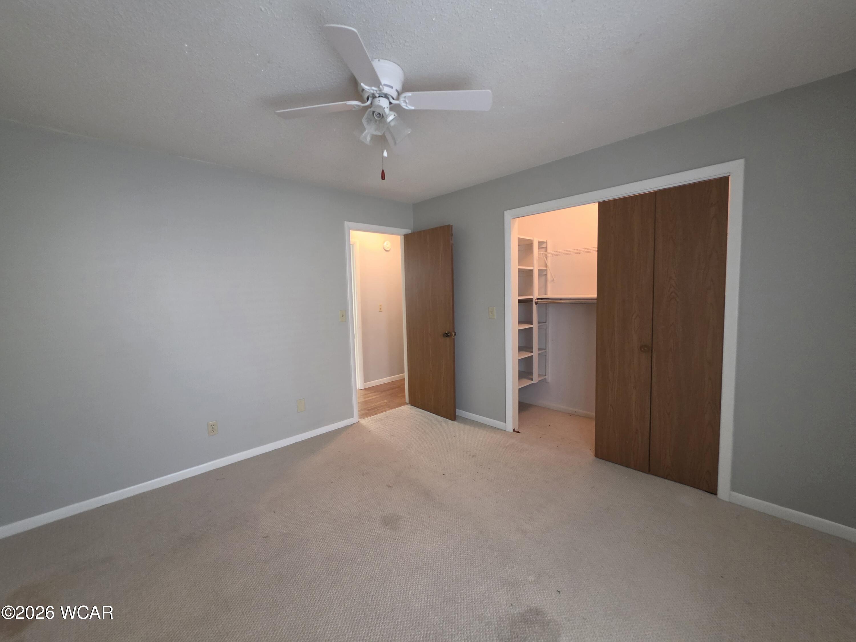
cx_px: 428
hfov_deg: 106.2
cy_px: 321
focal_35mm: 13
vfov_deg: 89.9
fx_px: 321
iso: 400
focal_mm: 2.2
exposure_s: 1/60.2
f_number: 1.9
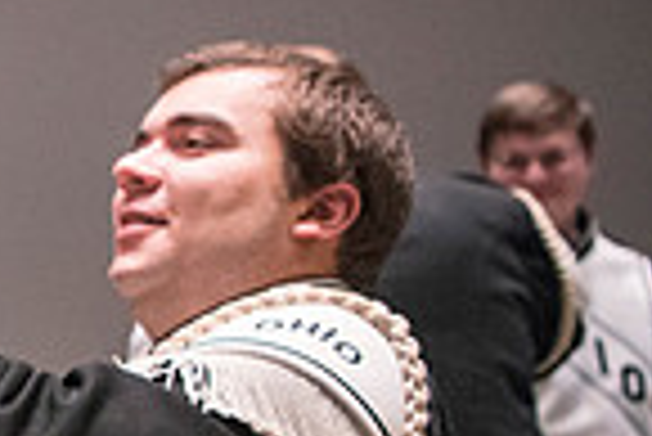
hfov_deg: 17.2
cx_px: -531
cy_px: 380
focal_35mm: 96
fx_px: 1740
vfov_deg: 14.2
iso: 4000
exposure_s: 1/400
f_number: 2.8
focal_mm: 24
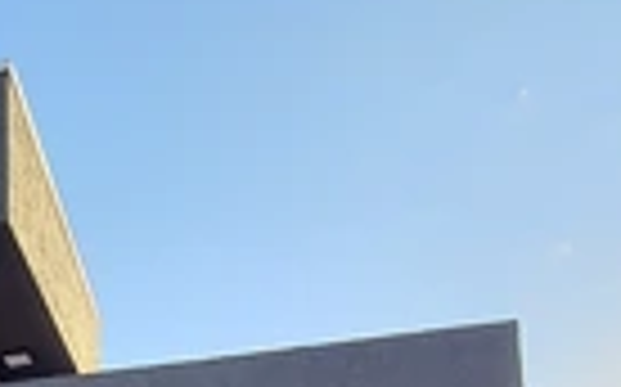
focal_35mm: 48
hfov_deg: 36.6
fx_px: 812
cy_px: 706
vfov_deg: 19.6
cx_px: -32
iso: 50
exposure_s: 1/395
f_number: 2.2
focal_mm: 1.74
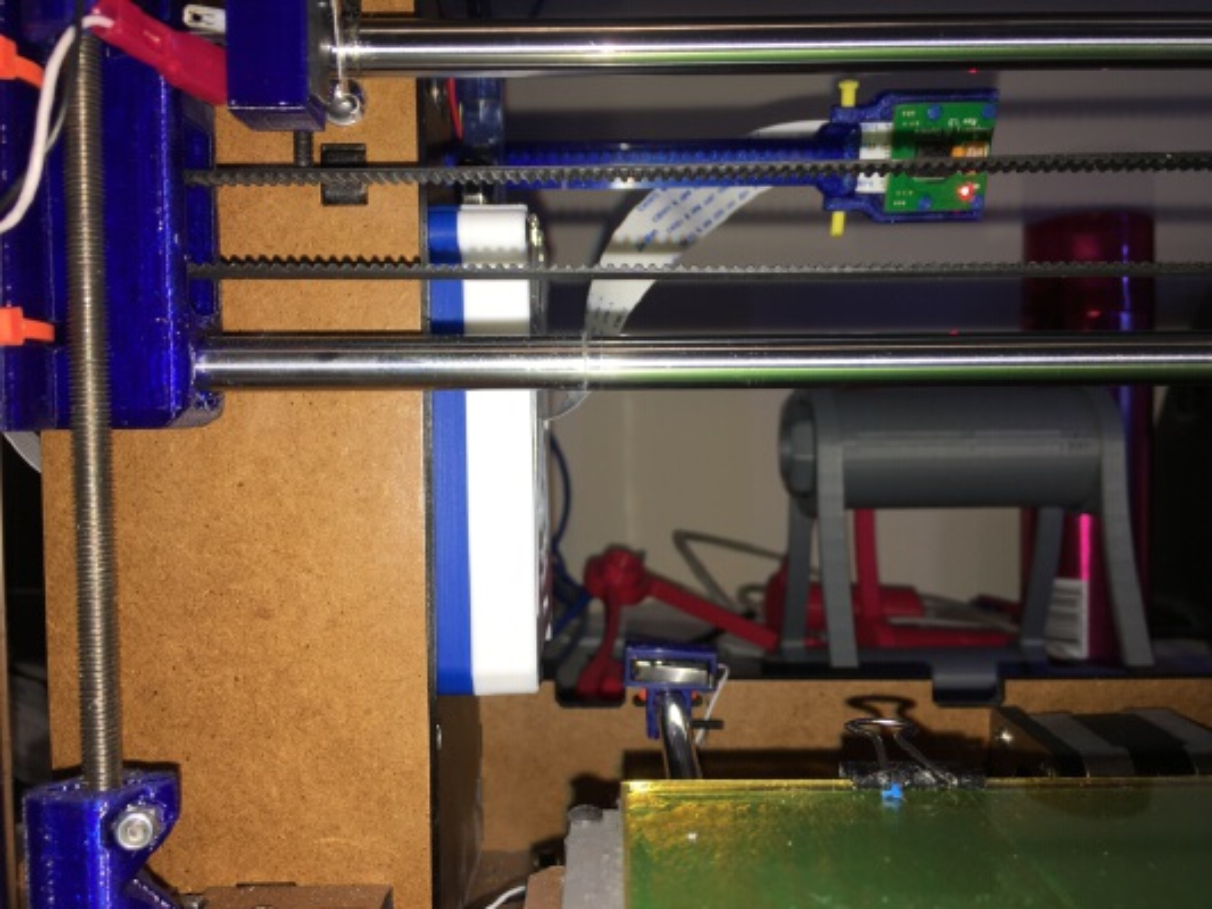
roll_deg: +0.5
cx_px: 606
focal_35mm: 29
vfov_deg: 48.2
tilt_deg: -1.5
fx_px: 1016
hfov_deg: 61.6
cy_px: 454
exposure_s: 1/50
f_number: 2.2
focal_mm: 4.15
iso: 25
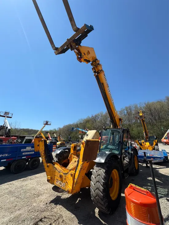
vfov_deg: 102.1
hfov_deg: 85.7
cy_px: 112
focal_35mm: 14
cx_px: 84
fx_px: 91
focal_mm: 2.22
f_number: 2.2
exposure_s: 1/2083
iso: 50
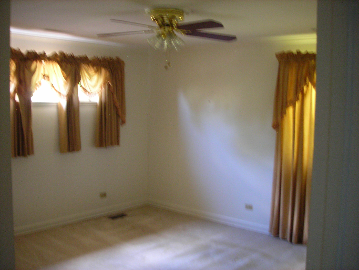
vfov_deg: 37.7
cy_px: 135
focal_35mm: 38
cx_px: 180
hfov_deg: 49.0
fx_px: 394
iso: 146
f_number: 3.2
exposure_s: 1/4
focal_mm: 6.3
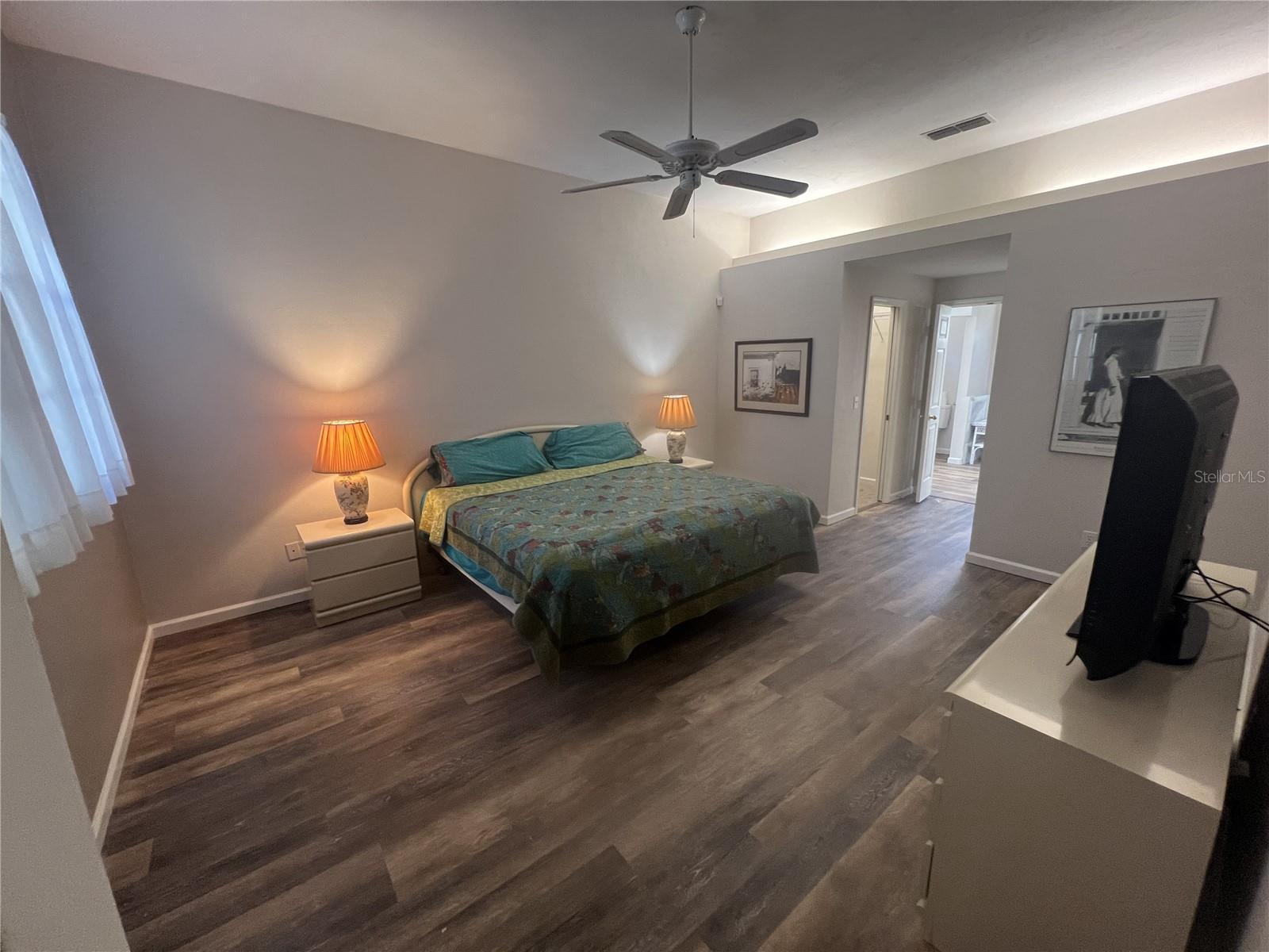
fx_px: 477
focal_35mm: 13
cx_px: 634
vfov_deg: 89.9
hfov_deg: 106.2
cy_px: 476
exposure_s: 1/60
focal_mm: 1.57
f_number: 1.8
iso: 320
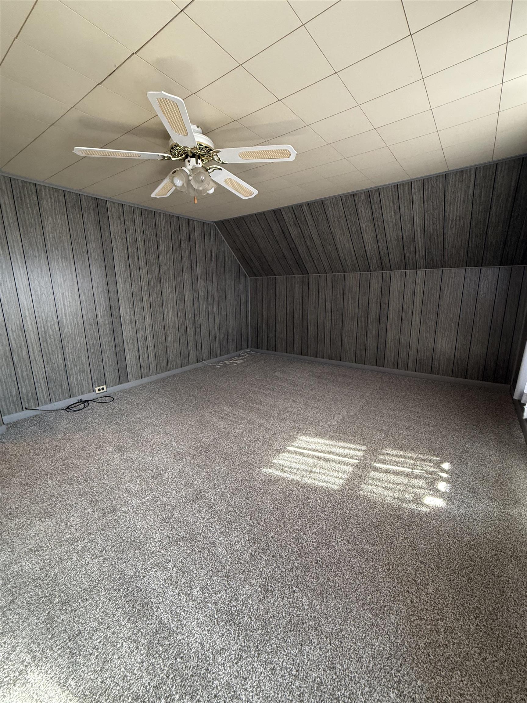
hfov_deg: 85.7
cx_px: 264
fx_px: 284
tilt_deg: -12.2
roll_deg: +0.7
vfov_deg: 102.1
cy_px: 352
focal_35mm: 14
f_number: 2.2
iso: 320
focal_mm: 2.22
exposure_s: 1/69
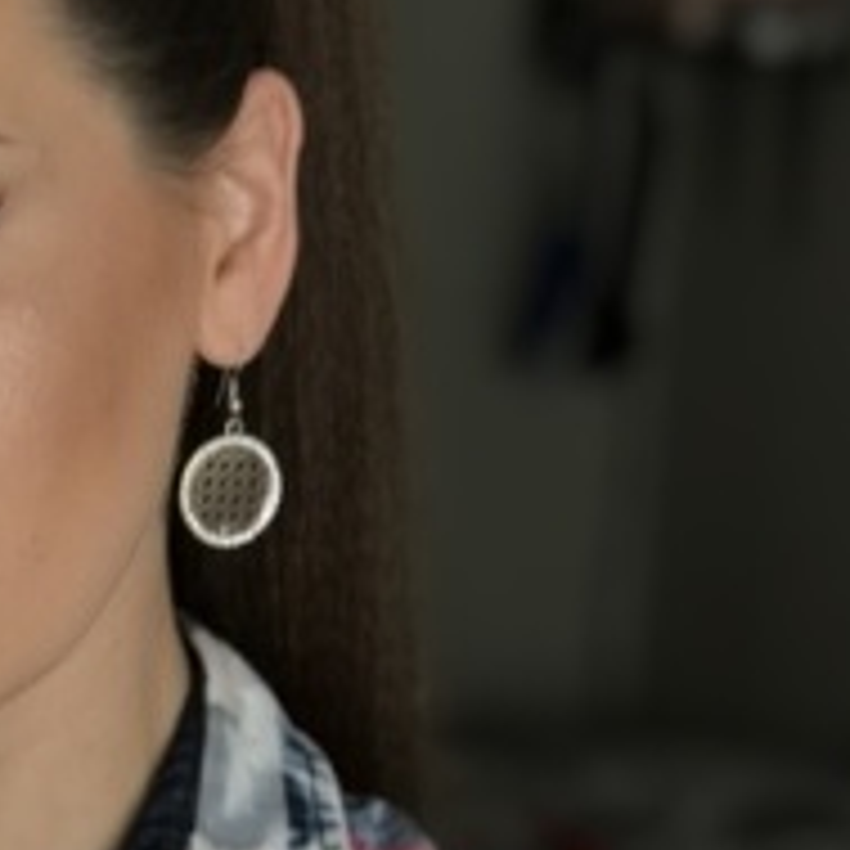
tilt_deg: -10.4
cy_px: 585
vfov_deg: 10.9
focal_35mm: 160
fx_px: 4445
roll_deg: -3.0
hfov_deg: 10.8
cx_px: -103
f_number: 2.8
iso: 64
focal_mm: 6.6
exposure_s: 1/50
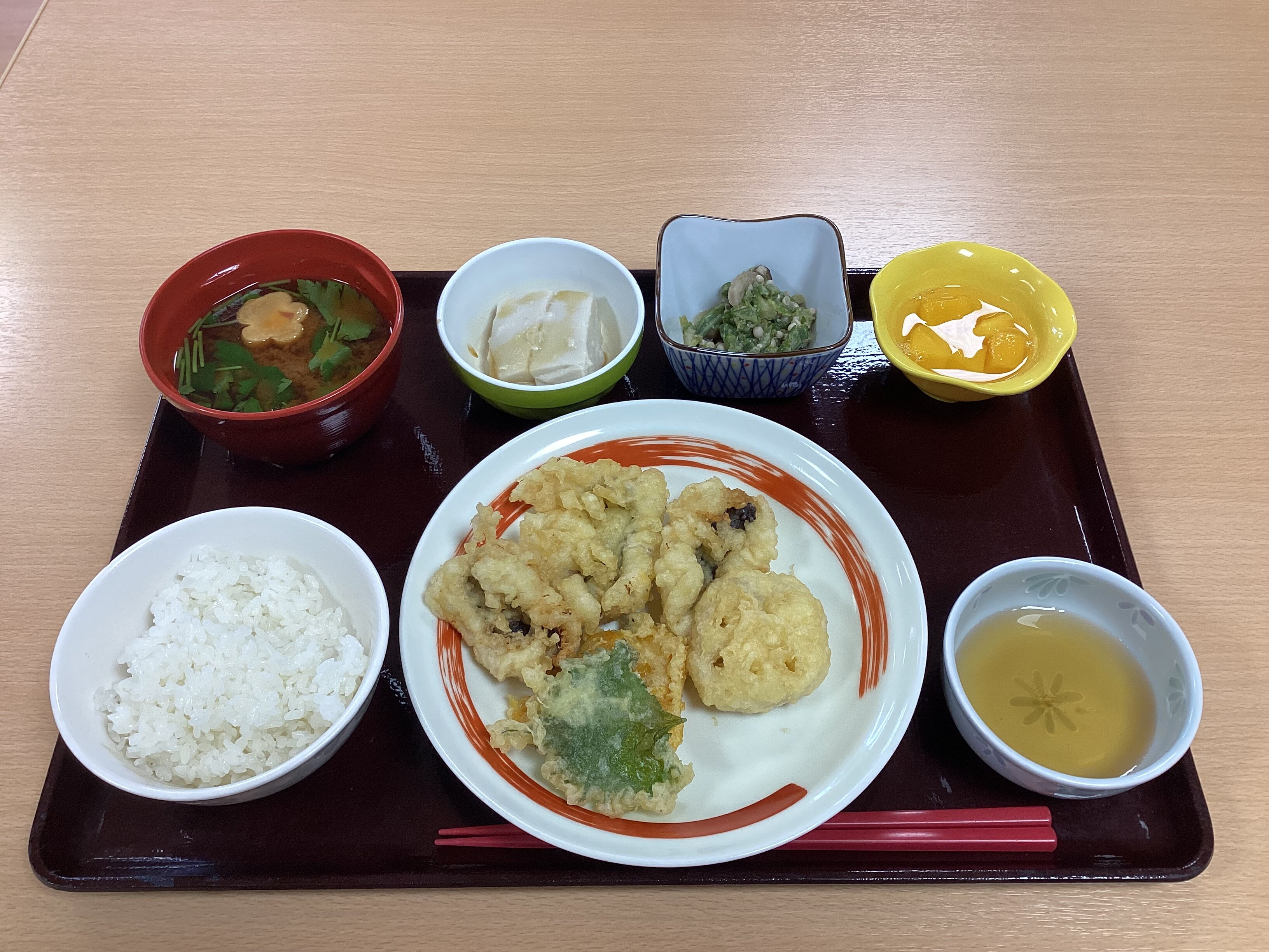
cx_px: 634
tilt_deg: -54.5
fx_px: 1136
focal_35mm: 31
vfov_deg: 45.4
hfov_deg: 58.4
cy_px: 476
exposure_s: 1/120
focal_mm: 3.3
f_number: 2.4
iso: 80
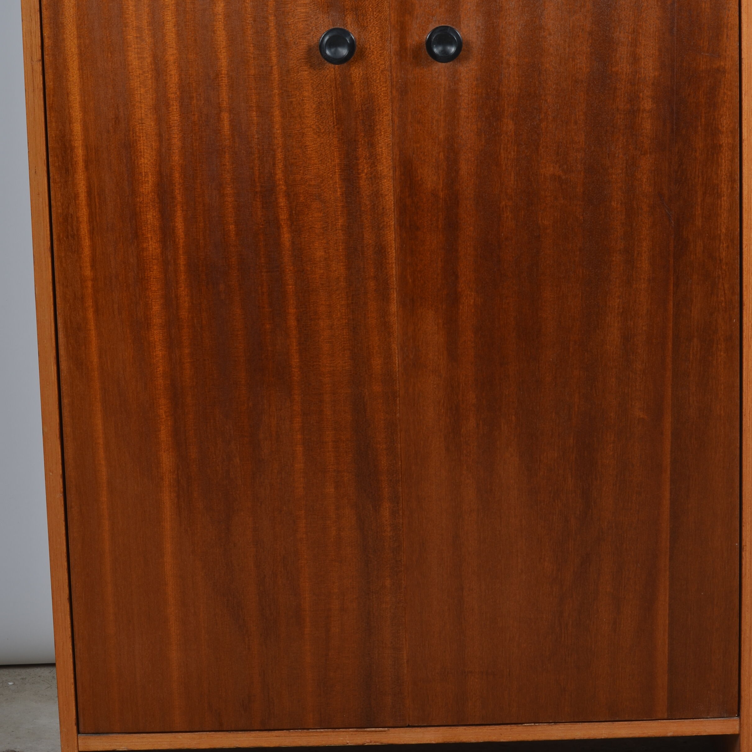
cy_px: 367
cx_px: 375
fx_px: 2384
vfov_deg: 17.9
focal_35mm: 97
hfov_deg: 17.9
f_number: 11
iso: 100
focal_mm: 50
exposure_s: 1/125
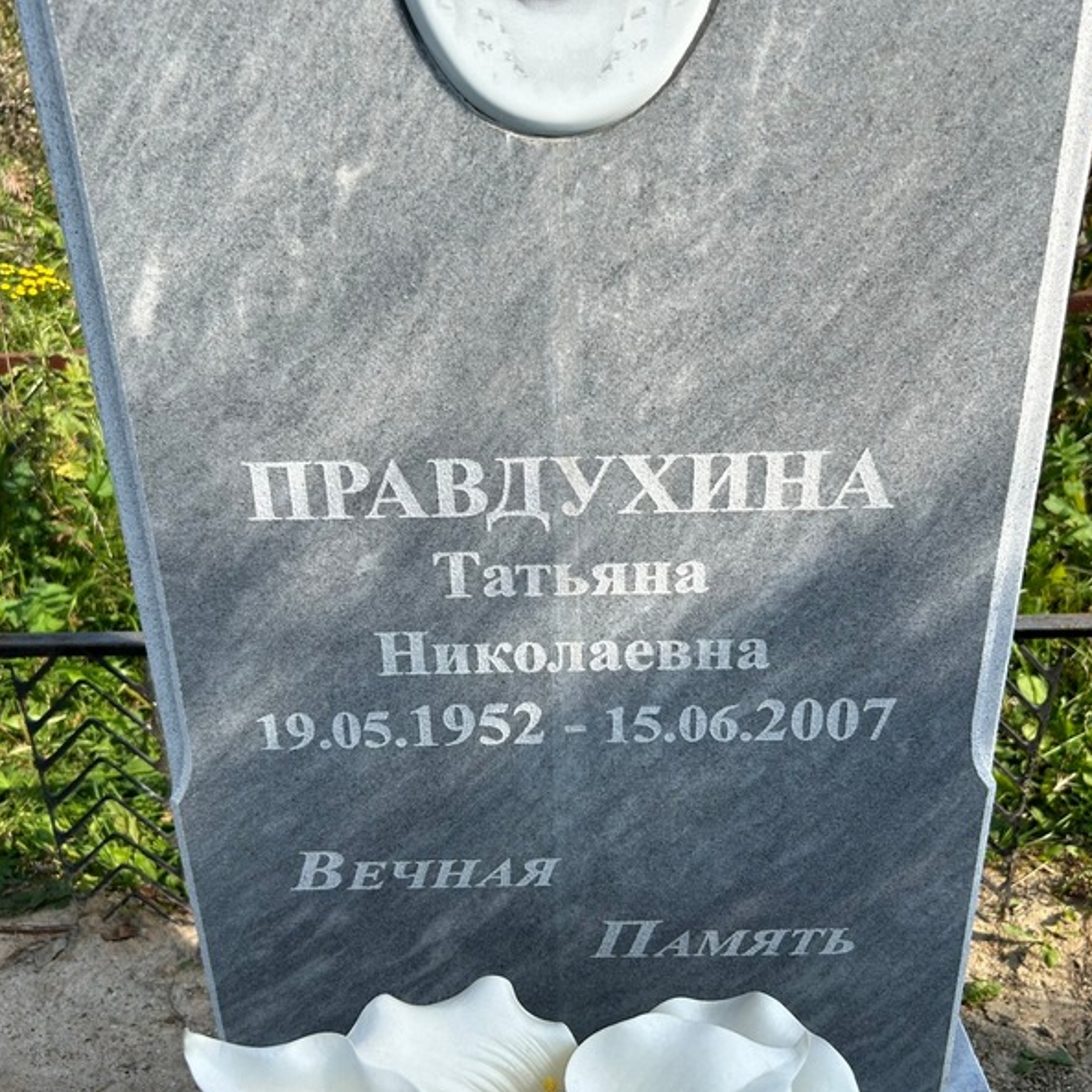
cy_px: 547
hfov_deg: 52.5
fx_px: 1106
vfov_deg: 52.5
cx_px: 552
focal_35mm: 31
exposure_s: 1/2695
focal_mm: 5.7
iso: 50
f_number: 1.5
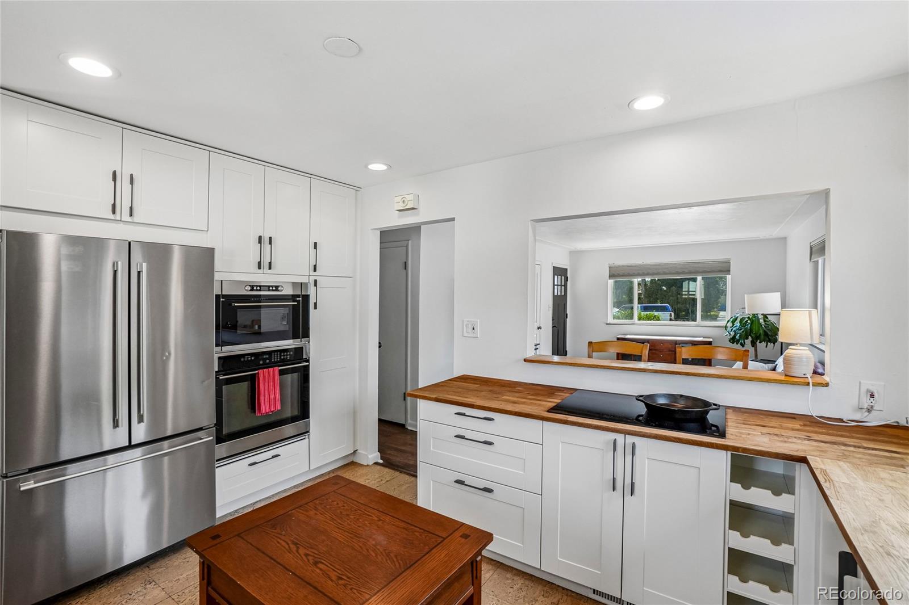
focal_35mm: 15
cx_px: 454
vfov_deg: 77.3
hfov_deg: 100.4
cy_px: 302
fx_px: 379
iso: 400
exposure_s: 1/60
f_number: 8
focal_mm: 10
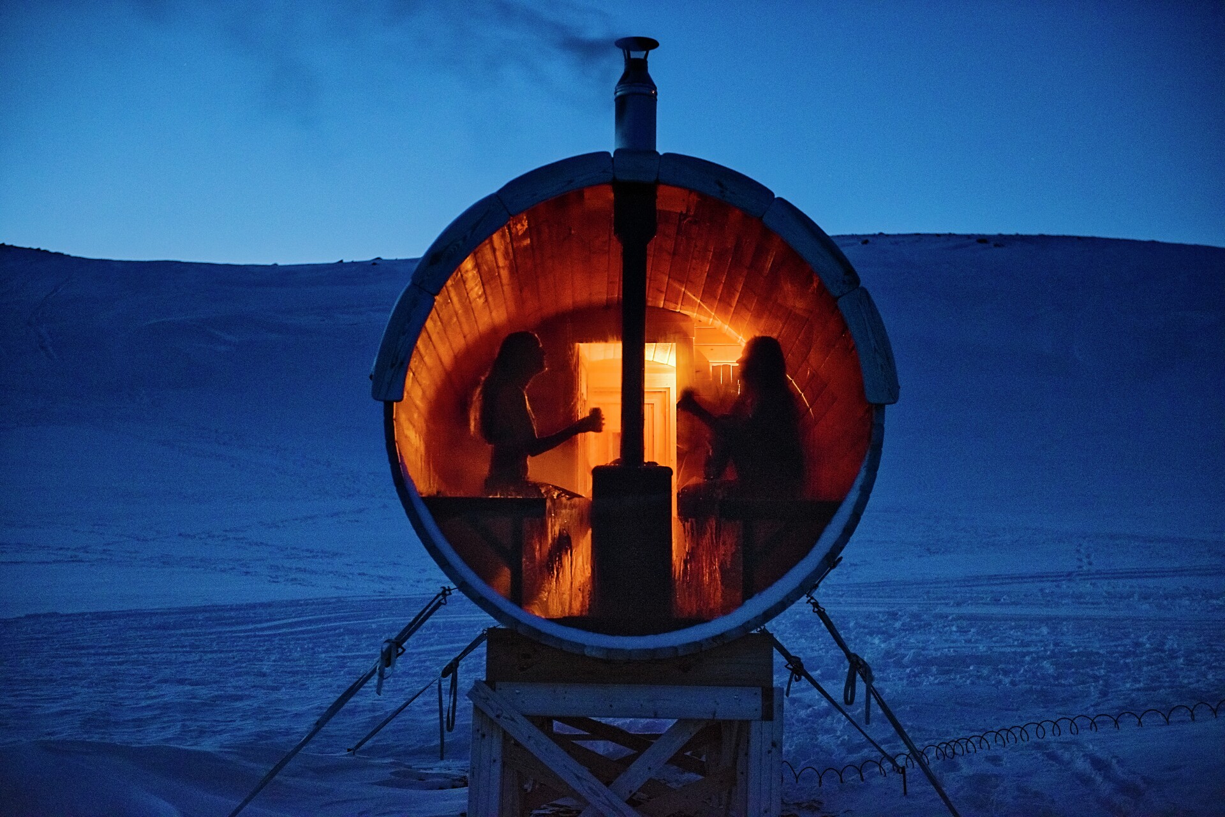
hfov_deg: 32.4
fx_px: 2110
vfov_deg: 21.9
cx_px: 612
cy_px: 408
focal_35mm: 62
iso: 1250
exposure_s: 1/15
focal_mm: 62
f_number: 2.8
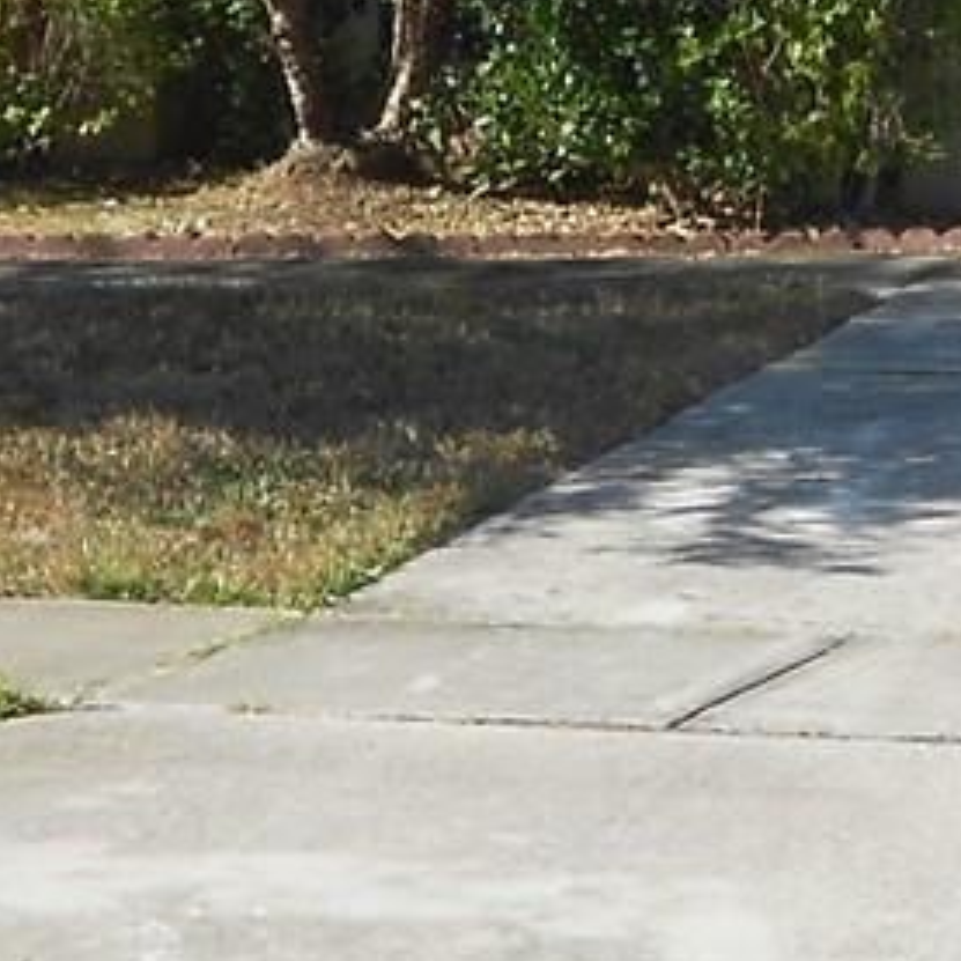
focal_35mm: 189
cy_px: -212
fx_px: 5936
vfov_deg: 9.1
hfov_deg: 9.2
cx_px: 711
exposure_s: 1/400
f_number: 3.9
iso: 80
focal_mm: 6.7
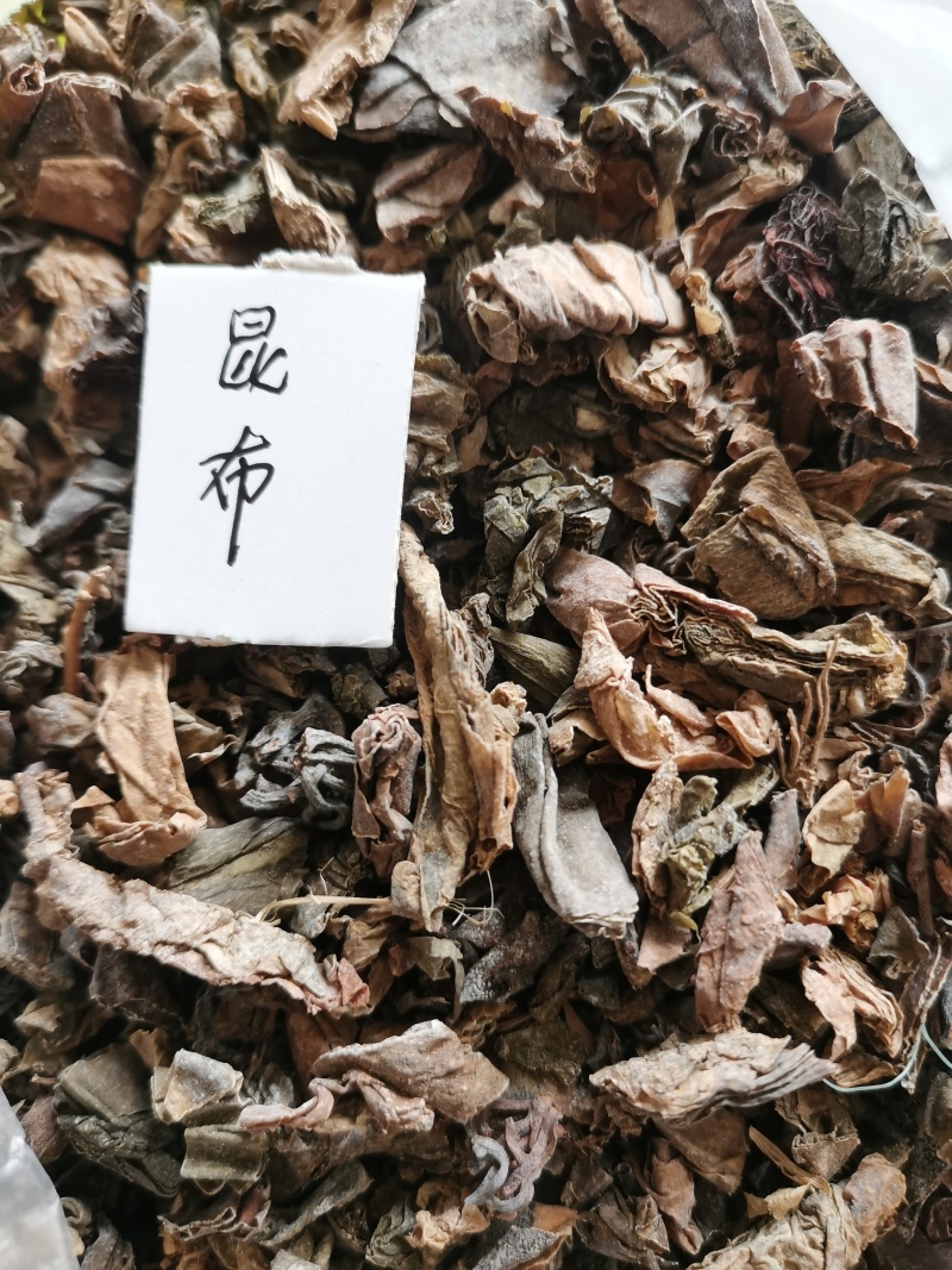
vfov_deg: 65.3
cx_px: 476
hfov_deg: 51.3
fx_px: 990
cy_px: 635
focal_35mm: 27
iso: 320
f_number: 1.8
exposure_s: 1/50
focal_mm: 5.58
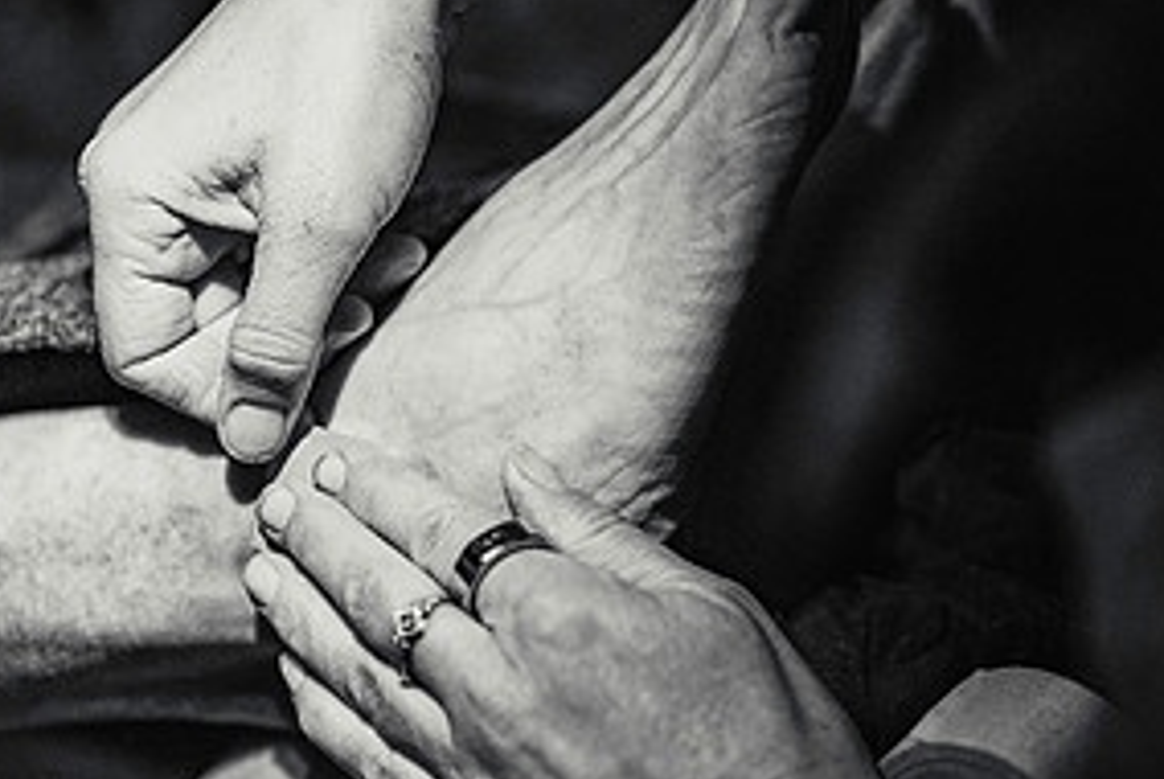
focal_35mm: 102
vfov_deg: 13.4
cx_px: 803
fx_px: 3301
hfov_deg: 19.9
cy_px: 506
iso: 2000
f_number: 1.4
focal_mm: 50
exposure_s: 1/125
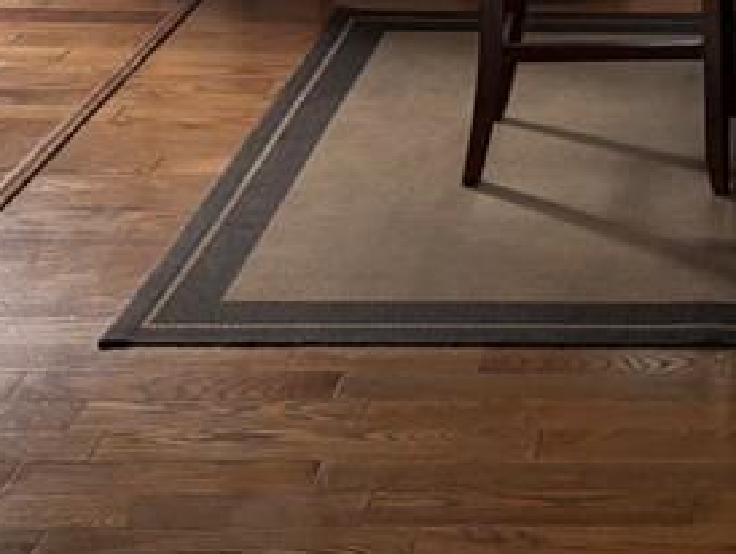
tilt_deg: -6.6
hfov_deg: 18.7
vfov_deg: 14.0
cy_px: -355
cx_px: 972
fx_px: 2064
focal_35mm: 97
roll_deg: -2.3
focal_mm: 5.96
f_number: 1.6
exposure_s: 1/82
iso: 125
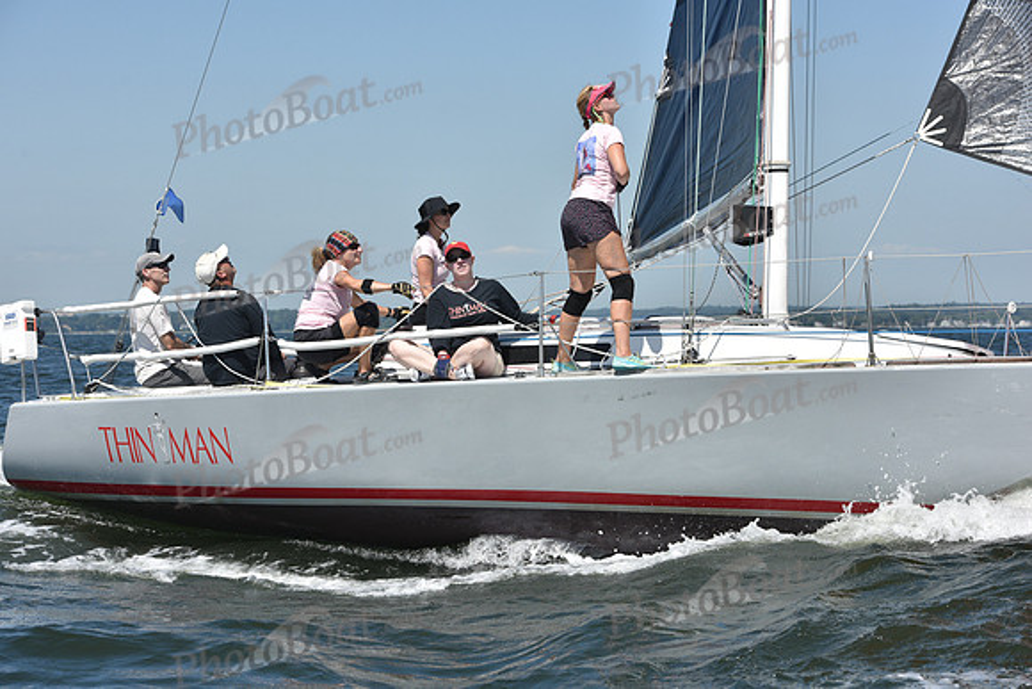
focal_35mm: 95
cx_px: 516
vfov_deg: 14.4
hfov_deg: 21.5
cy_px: 344
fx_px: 2724
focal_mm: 95
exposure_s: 1/1250
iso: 250
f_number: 8
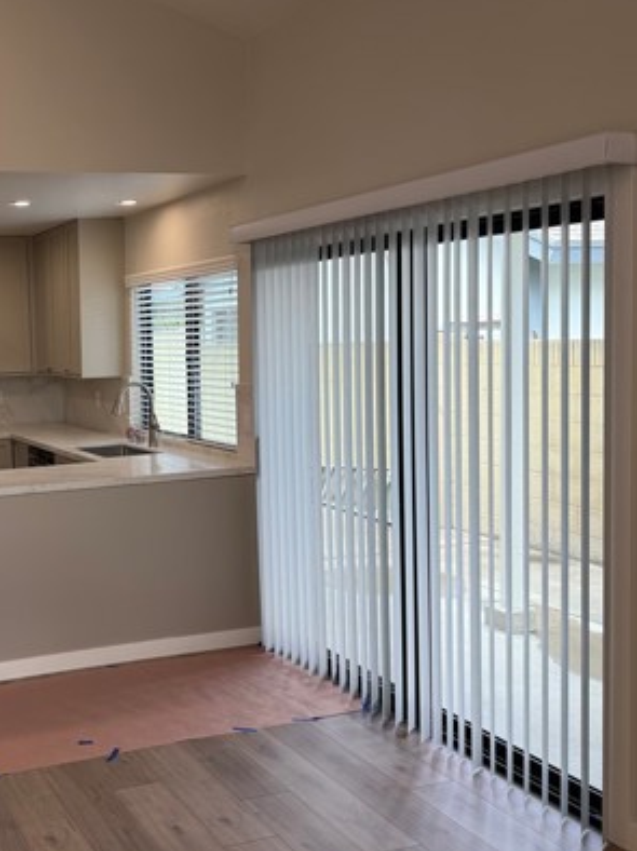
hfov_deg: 34.5
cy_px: 400
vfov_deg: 47.9
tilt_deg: -4.0
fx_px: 958
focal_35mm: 39
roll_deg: +1.8
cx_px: 50
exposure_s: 1/214
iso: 64
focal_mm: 6.76
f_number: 1.78
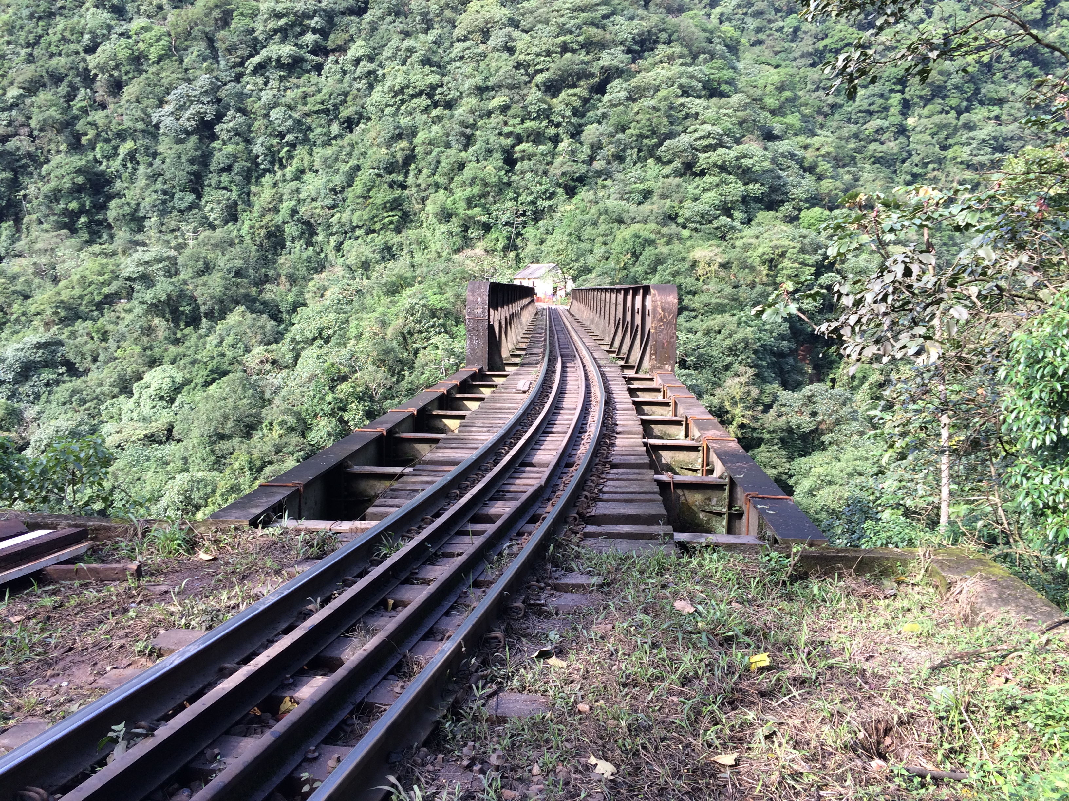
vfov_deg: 48.2
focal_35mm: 29
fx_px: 896
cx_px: 534
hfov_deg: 61.7
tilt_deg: -8.1
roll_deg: -1.7
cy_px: 400
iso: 32
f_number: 2.2
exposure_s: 1/151
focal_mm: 4.15
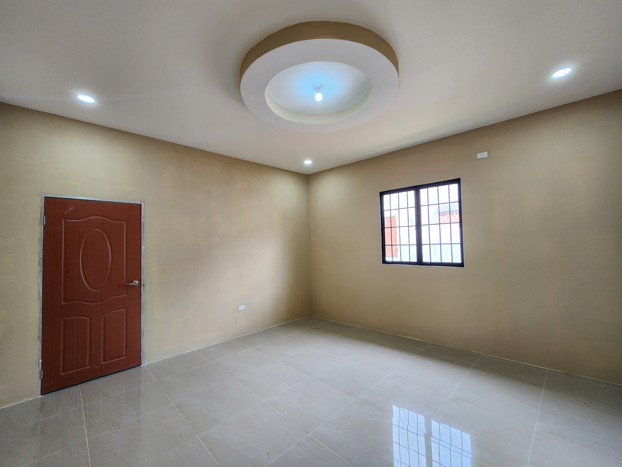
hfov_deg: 106.2
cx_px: 311
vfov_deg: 89.9
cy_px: 234
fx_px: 234
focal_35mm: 13
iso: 160
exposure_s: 1/60
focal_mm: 2.2
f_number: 2.2
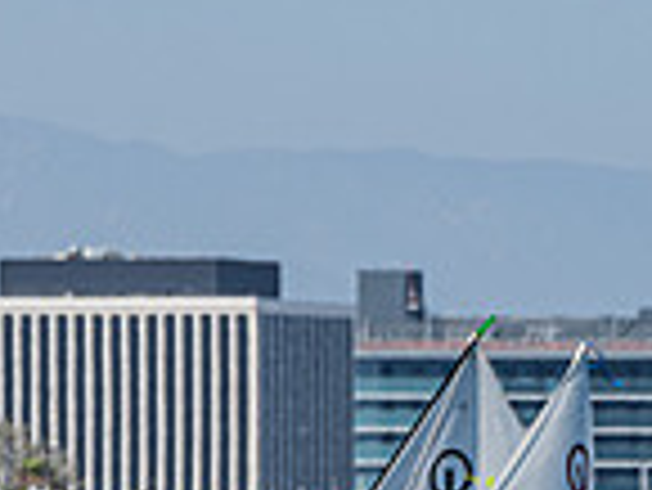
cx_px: -481
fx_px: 15382
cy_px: 911
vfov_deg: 1.8
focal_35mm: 816
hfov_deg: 2.4
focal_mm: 155
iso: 250
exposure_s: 1/1000
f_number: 7.6
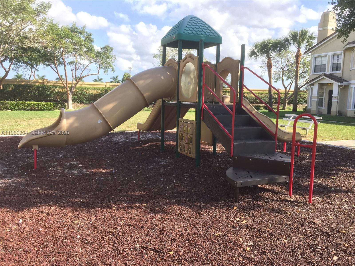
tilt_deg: -7.3
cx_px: 178
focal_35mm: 29
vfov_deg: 48.2
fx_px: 297
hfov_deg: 61.7
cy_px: 133
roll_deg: -2.6
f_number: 2.2
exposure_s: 1/599
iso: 32
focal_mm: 4.15
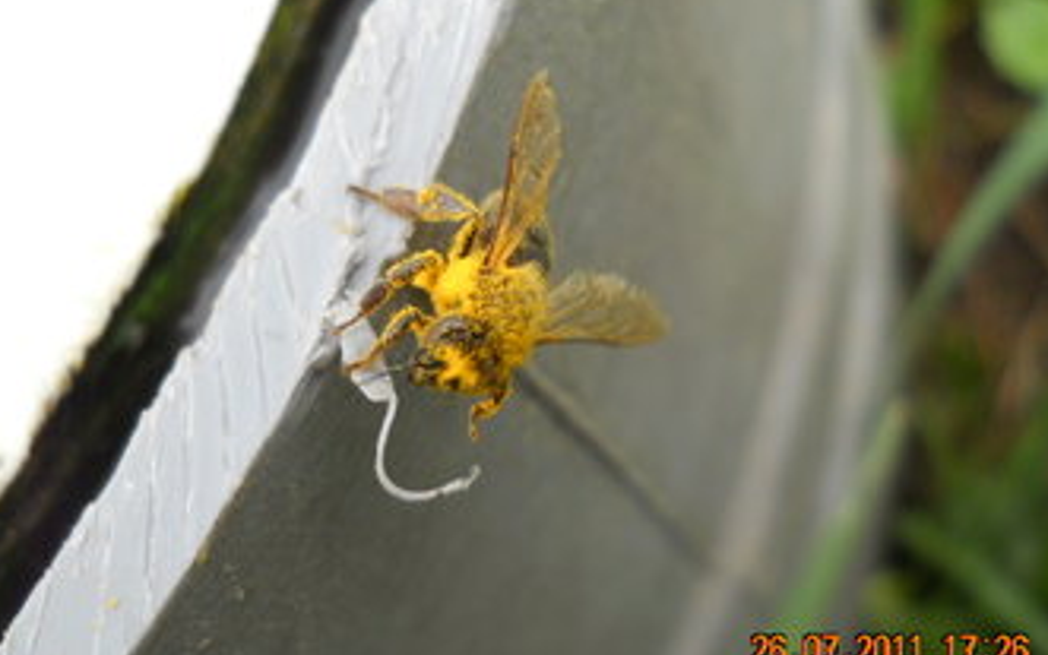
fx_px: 1314
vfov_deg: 28.0
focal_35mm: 46
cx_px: 519
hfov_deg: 43.5
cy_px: 321
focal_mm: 6.72
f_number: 3.1
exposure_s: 1/30
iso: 100
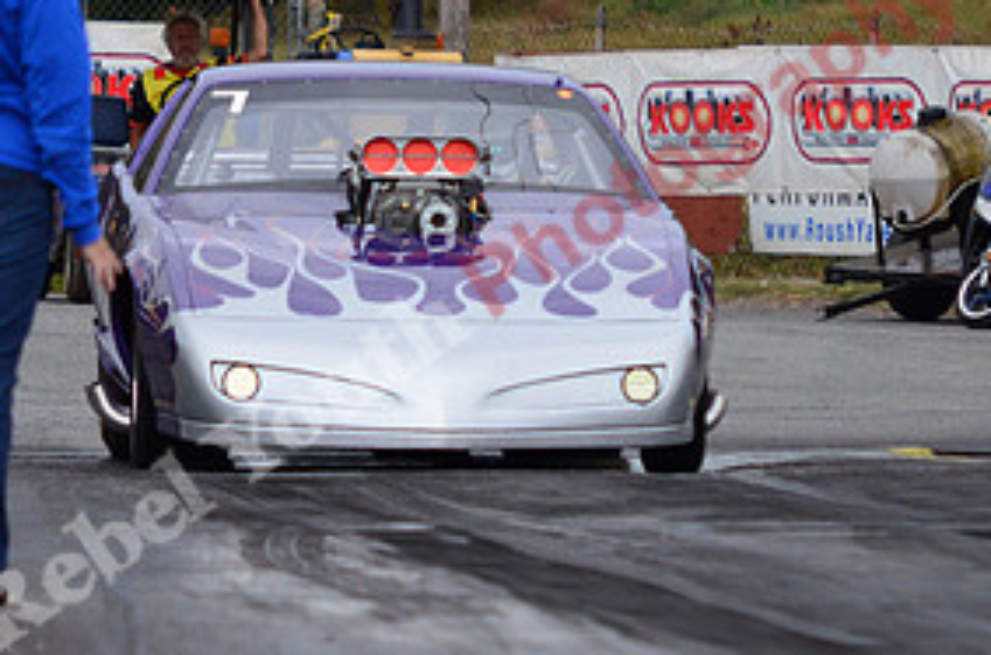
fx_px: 16882
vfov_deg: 2.2
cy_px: 287
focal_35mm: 615
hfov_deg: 3.4
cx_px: 525
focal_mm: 200
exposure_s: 1/2000
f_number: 5.6
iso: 1000
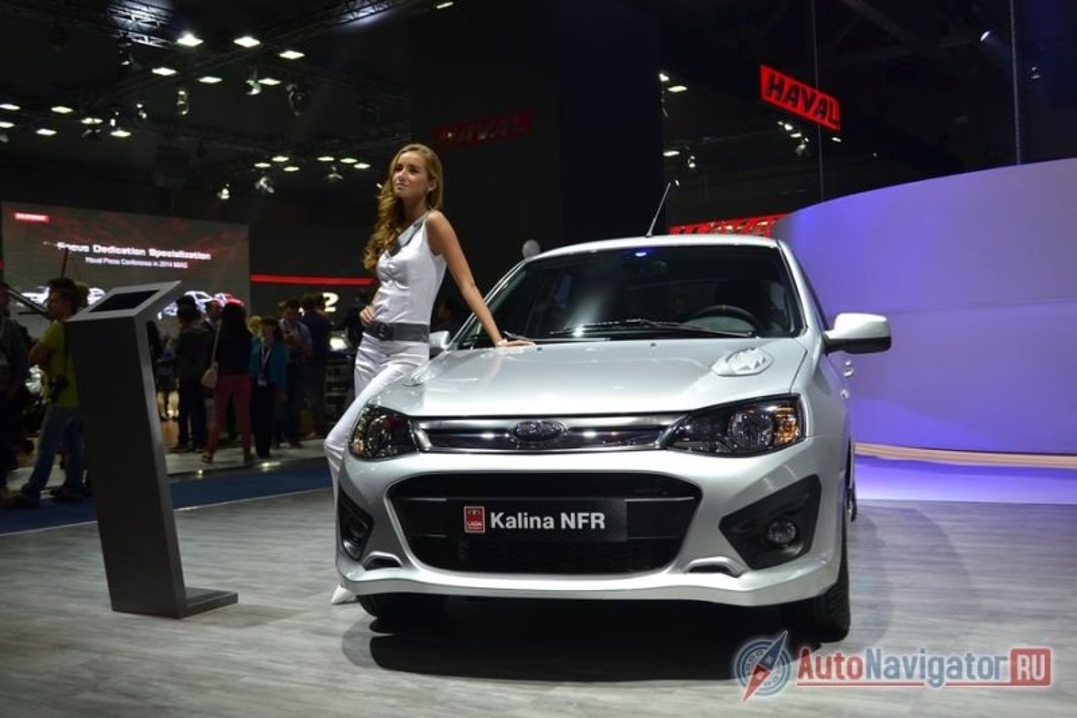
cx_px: 538
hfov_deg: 53.1
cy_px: 359
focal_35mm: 36
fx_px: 1077
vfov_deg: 36.9
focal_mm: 24
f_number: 5
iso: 400
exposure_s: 1/100
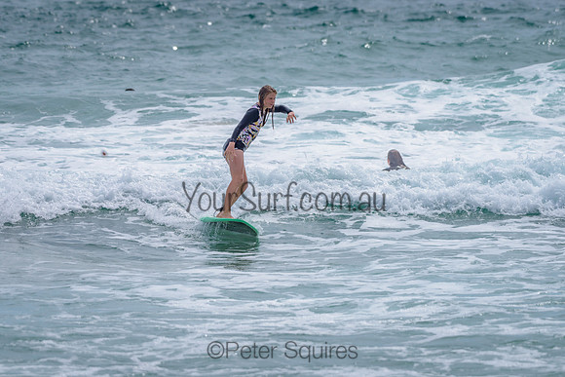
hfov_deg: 6.5
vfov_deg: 4.3
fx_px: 5000
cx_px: 234
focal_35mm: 319
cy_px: 151
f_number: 5.6
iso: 90
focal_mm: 260
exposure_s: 1/2000
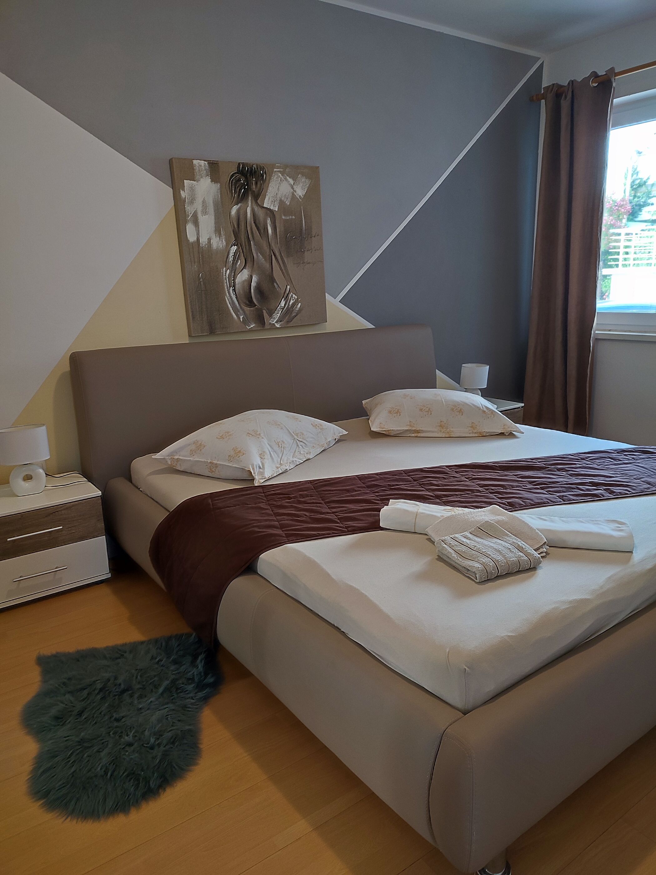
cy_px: 438
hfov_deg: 54.9
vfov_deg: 69.4
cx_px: 328
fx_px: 632
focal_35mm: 25
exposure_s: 1/25
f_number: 1.9
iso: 873
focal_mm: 6.04
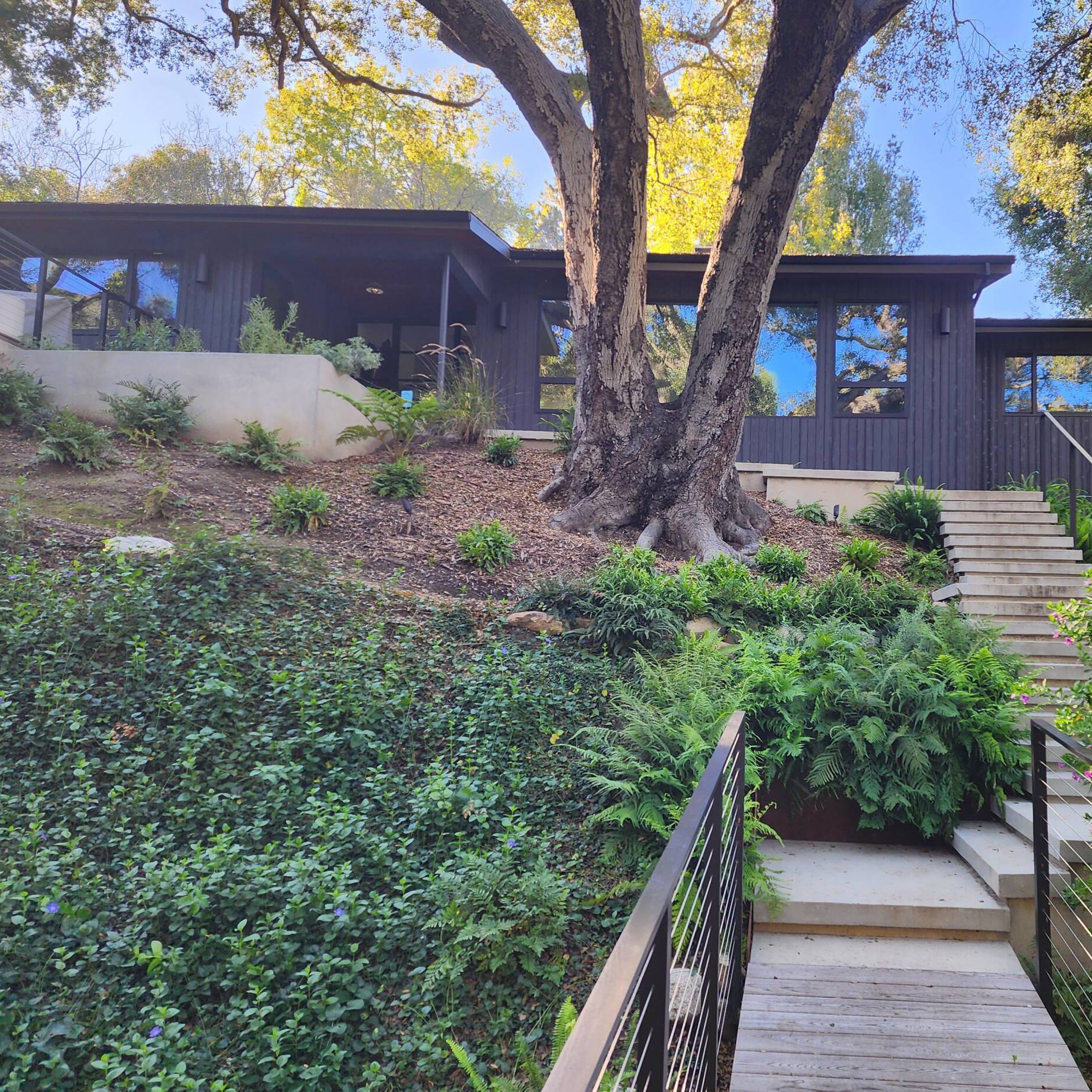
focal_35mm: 28
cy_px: 554
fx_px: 999
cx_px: 740
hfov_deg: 55.9
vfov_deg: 57.3
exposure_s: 1/180
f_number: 1.8
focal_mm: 6.4
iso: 50
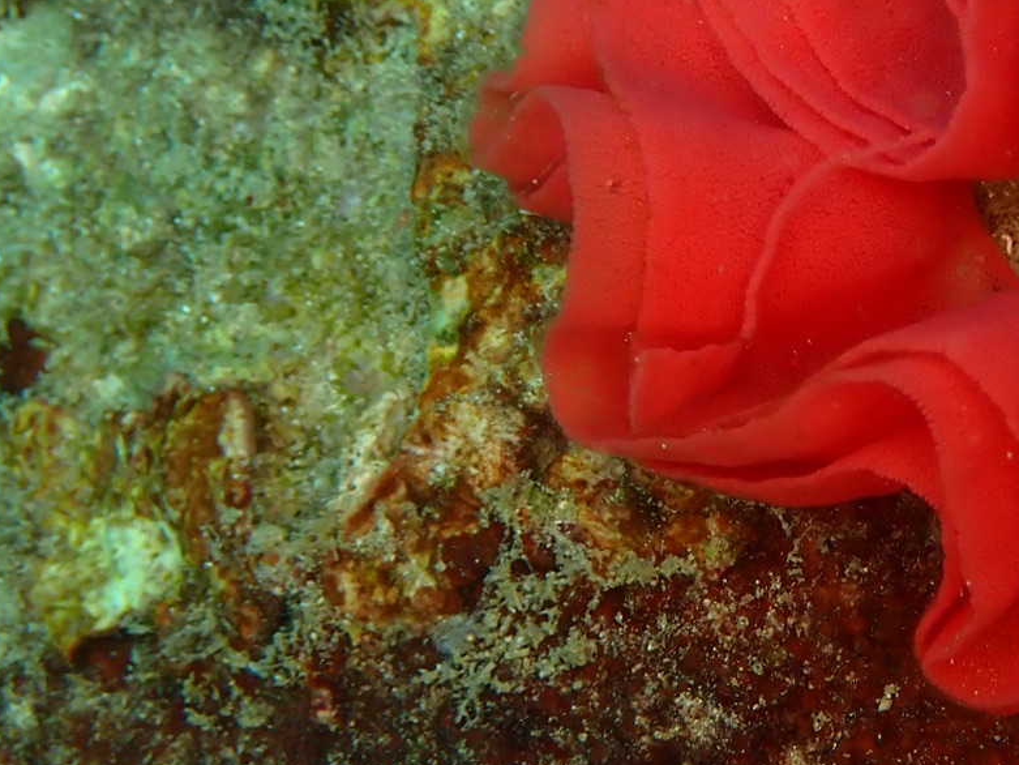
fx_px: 2473
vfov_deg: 17.6
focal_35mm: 84
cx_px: 842
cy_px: 311
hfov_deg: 22.9
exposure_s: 1/250
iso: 100
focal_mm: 7.31
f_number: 4
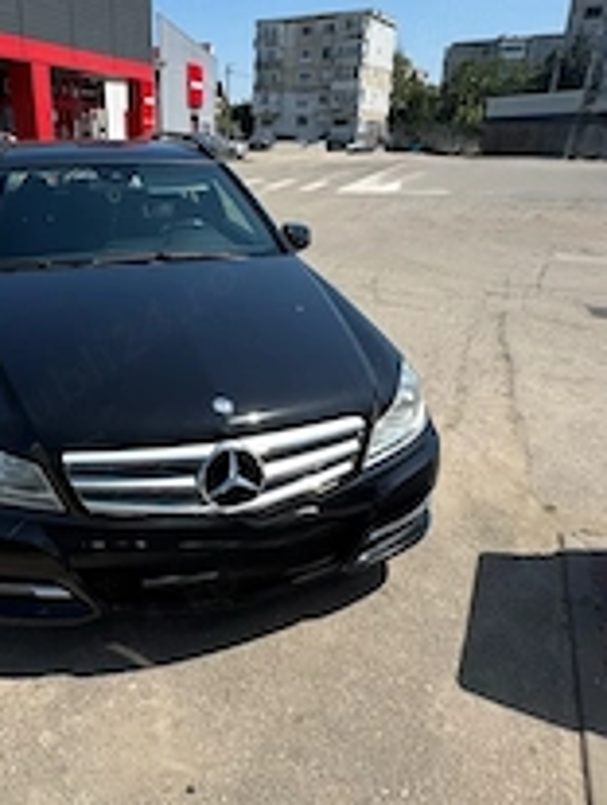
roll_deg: +1.5
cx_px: 191
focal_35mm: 27
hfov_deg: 50.3
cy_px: 401
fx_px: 629
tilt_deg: -23.0
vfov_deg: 65.2
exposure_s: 1/1449
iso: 50
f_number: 2.2
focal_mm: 2.22
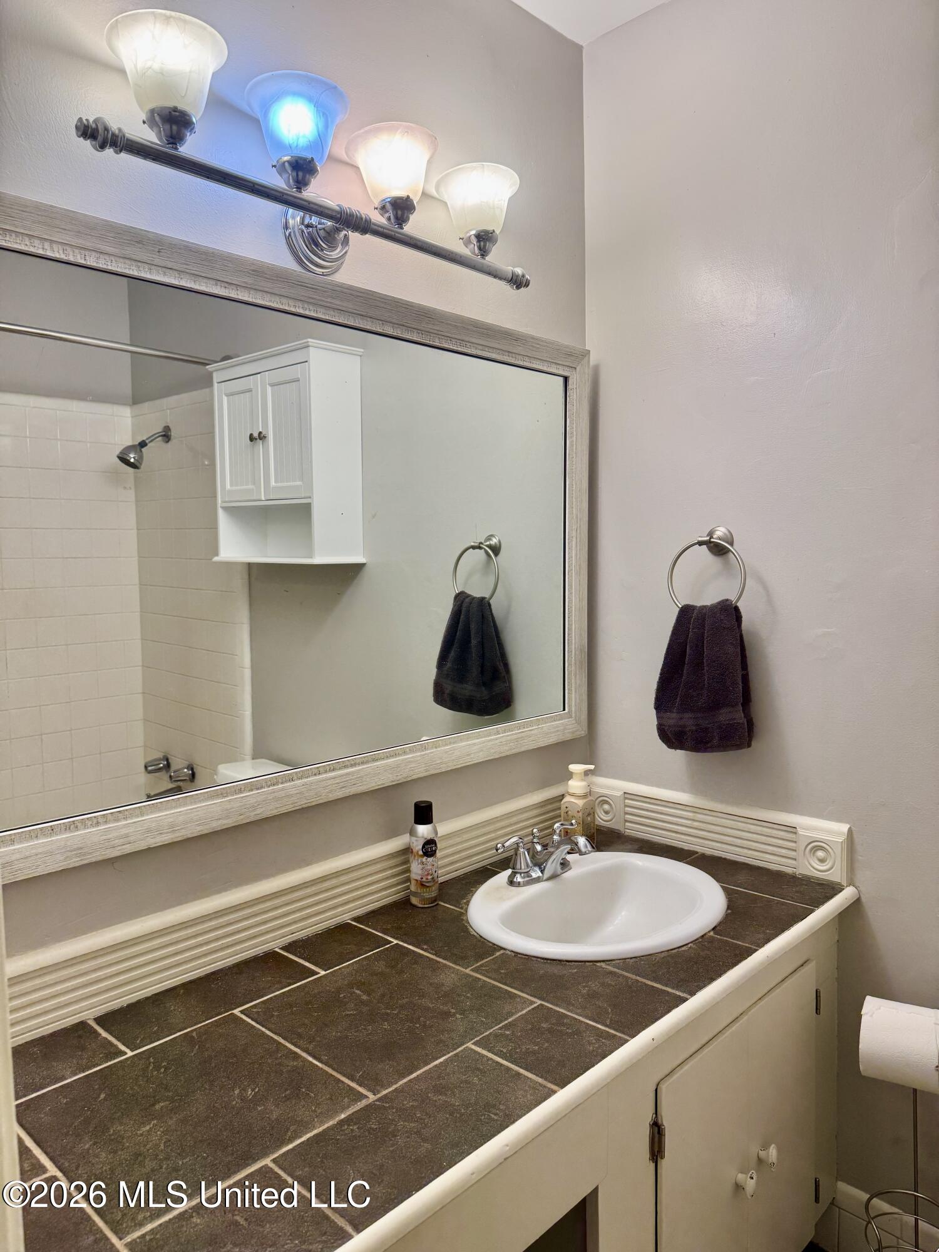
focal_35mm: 24
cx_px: 470
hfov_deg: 56.8
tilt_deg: -4.6
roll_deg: +1.2
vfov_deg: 71.6
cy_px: 626
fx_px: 868
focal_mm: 6.76
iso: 125
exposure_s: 1/120
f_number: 1.78
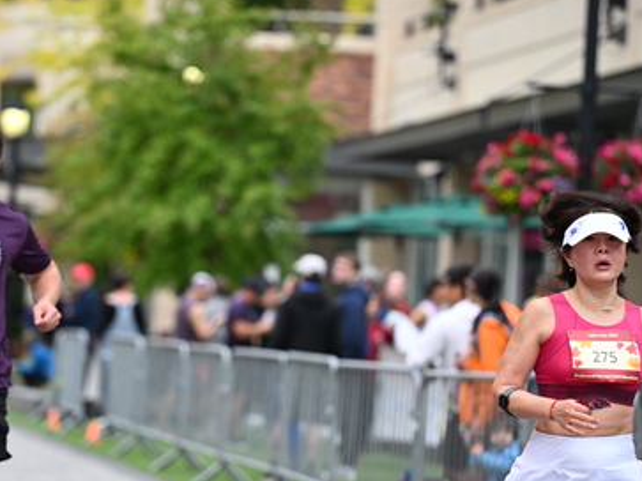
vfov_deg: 8.2
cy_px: 276
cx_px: 323
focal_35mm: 182
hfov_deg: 10.9
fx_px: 3374
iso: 640
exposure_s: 1/2000
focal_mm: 125
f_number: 2.8
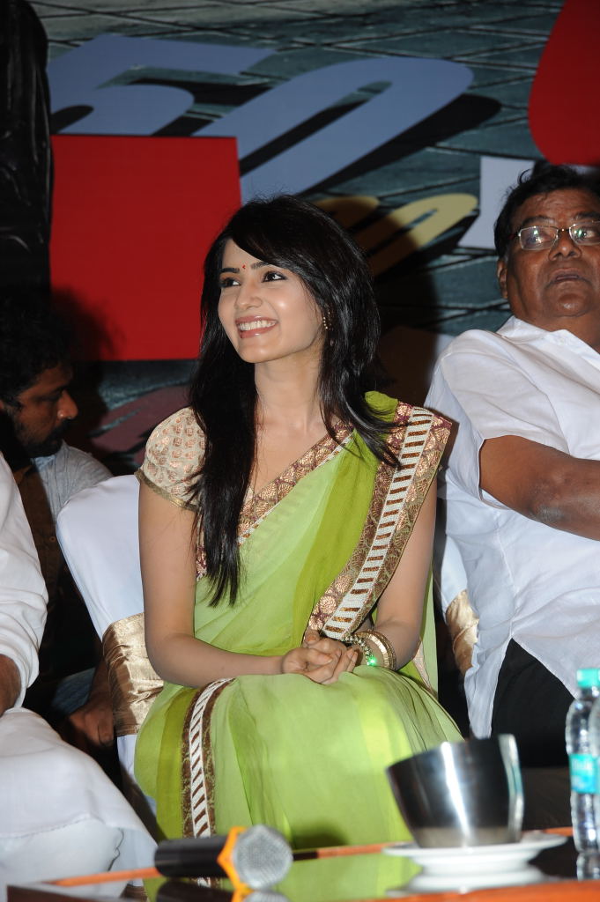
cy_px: 451
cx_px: 300
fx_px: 3005
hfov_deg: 11.4
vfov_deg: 17.1
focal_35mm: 120
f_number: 7.1
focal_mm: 120
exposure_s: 1/125
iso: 320
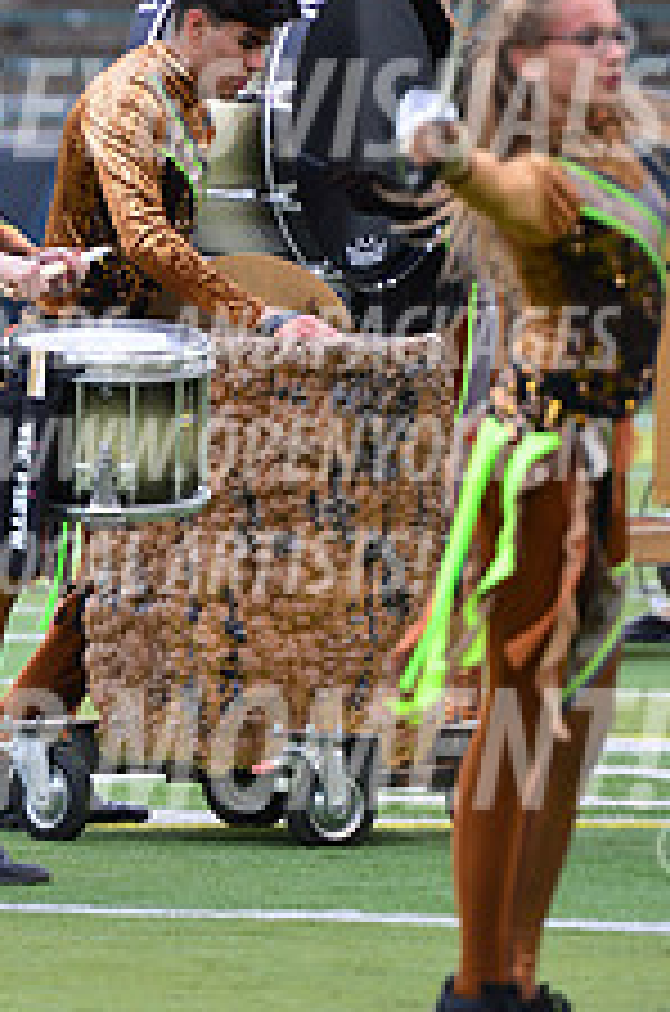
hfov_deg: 2.4
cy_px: 441
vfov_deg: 3.7
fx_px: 15733
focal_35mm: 561
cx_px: 47
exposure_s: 1/320
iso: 640
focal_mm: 280
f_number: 4.5
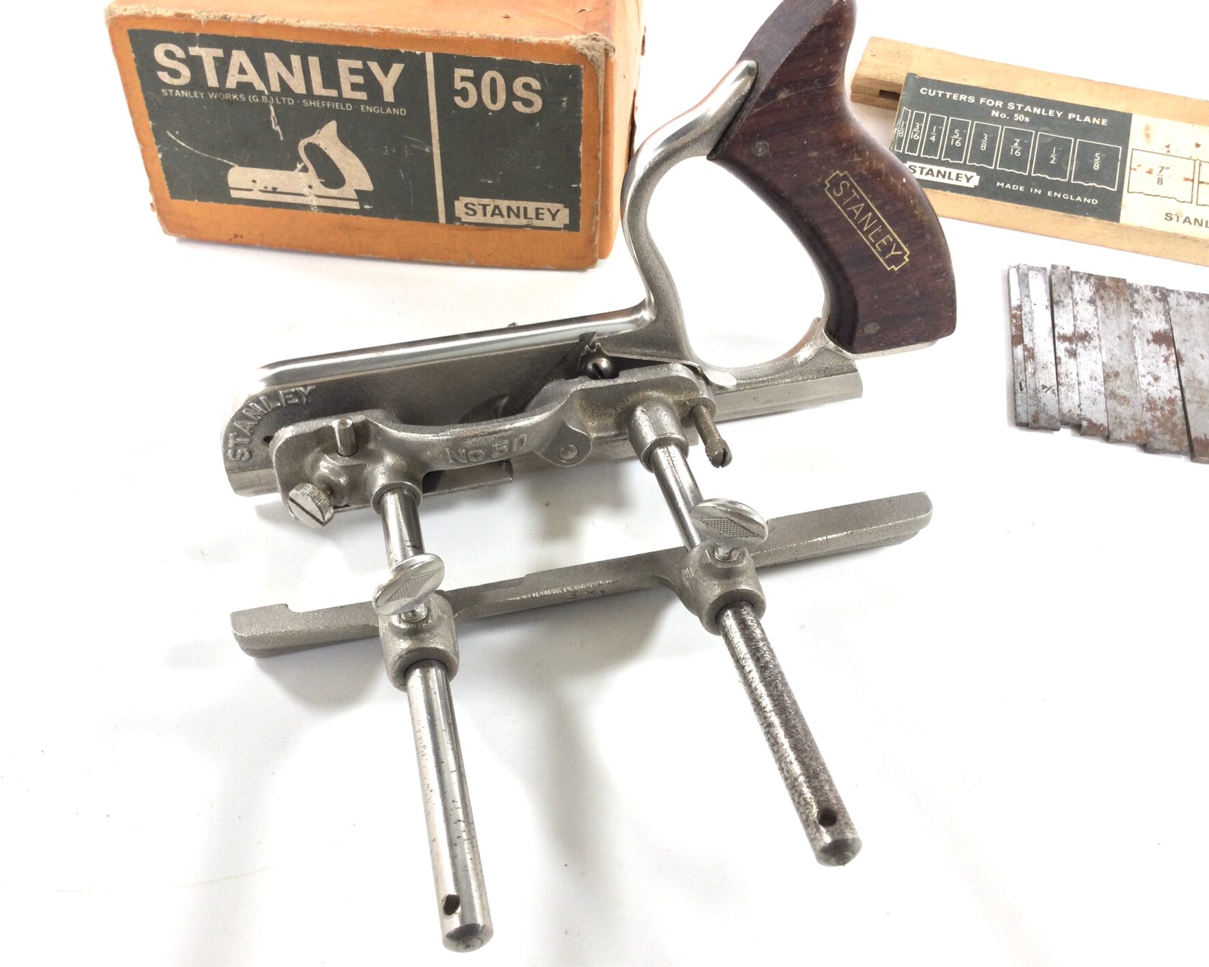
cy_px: 488
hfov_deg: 54.2
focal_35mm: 33
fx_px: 1181
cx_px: 591
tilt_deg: -51.1
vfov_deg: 44.5
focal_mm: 3.3
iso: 40
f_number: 2.4
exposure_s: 1/100
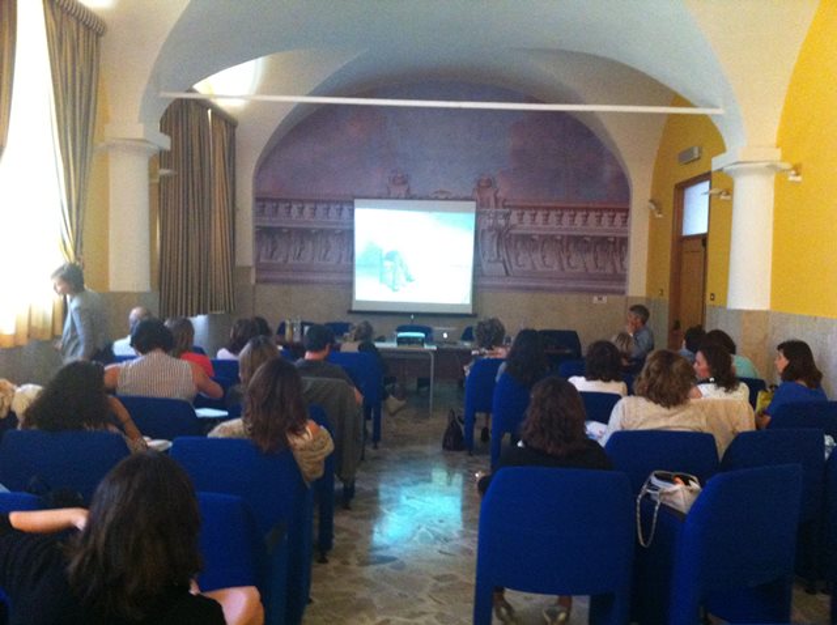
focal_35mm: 35
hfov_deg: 52.7
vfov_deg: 40.6
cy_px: 312
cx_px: 418
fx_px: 845
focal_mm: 3.85
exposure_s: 1/15
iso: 640
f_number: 2.8
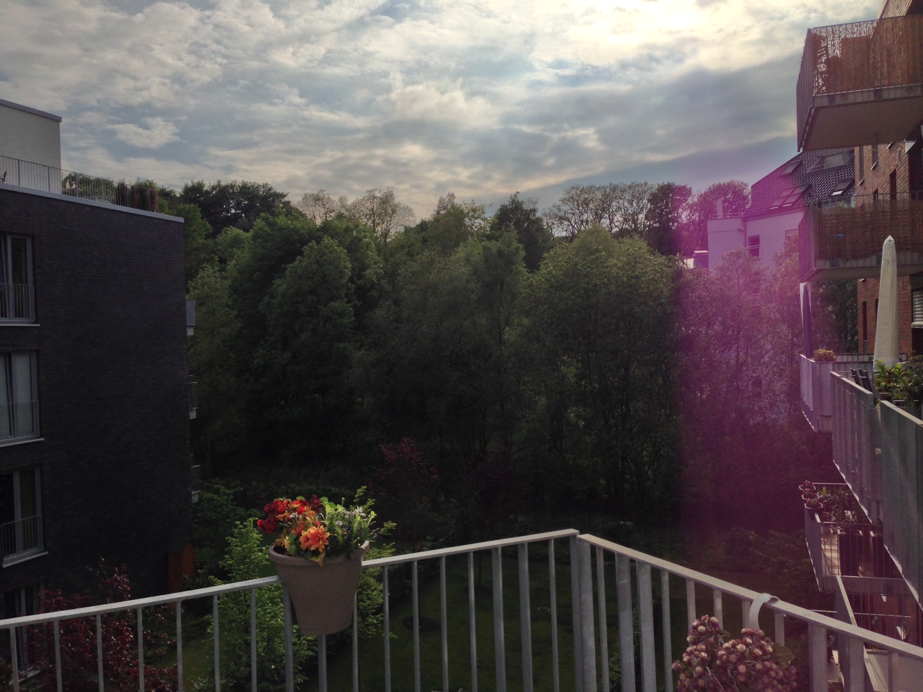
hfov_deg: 55.4
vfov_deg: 42.9
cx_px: 462
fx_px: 880
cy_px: 346
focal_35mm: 33
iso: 50
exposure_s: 1/2857
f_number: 2.4
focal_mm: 4.13
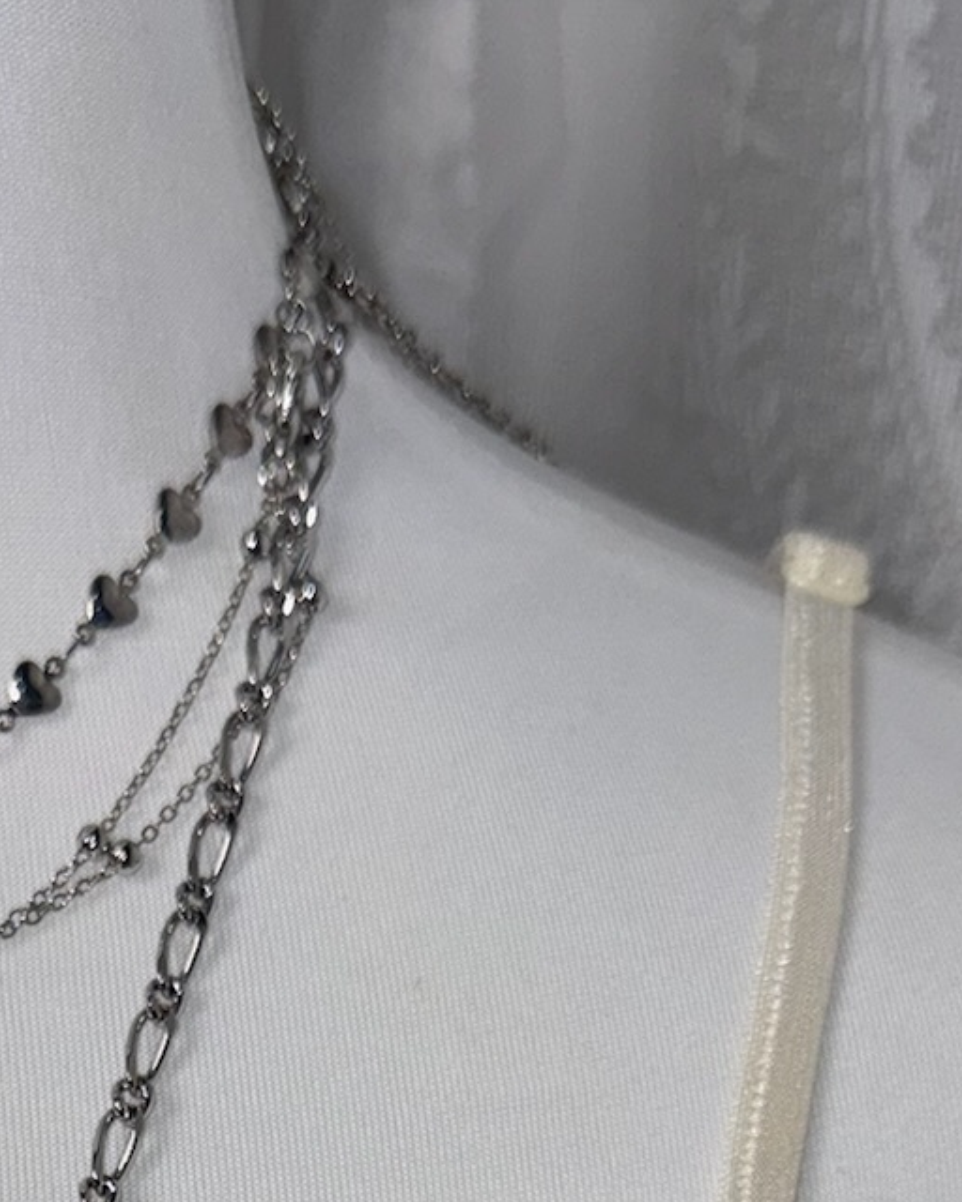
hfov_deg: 20.2
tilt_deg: -22.9
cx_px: 192
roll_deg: -1.2
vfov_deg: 22.5
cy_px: 1593
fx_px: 2669
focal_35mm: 75
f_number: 1.78
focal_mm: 6.76
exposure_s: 1/677
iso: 50
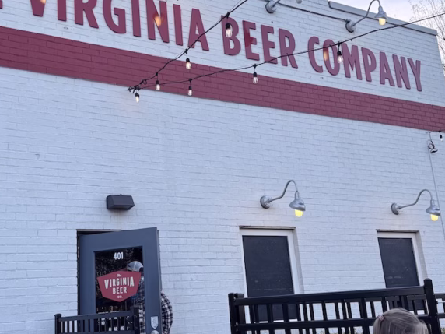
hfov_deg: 43.7
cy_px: 179
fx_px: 553
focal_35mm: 43
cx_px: 189
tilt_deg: +15.0
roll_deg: +4.3
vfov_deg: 33.6
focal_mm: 6.76
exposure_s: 1/1018
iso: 100
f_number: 1.78
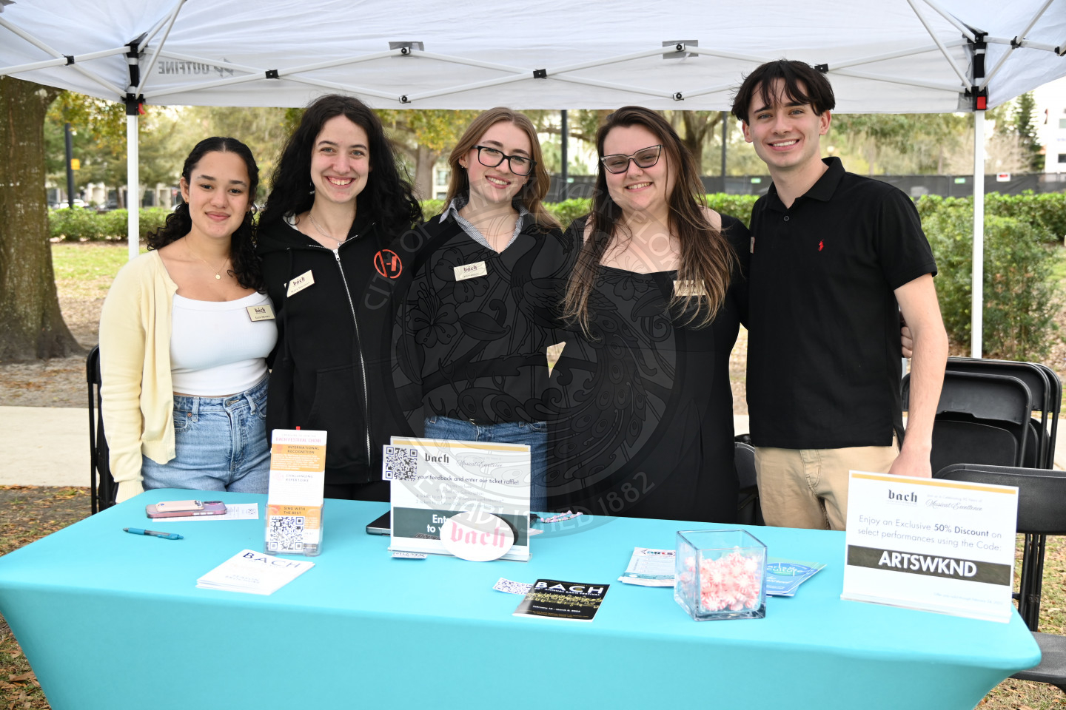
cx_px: 533
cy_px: 355
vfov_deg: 31.2
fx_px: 1273
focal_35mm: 43
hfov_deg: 45.4
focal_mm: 43
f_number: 5
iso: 400
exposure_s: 1/160
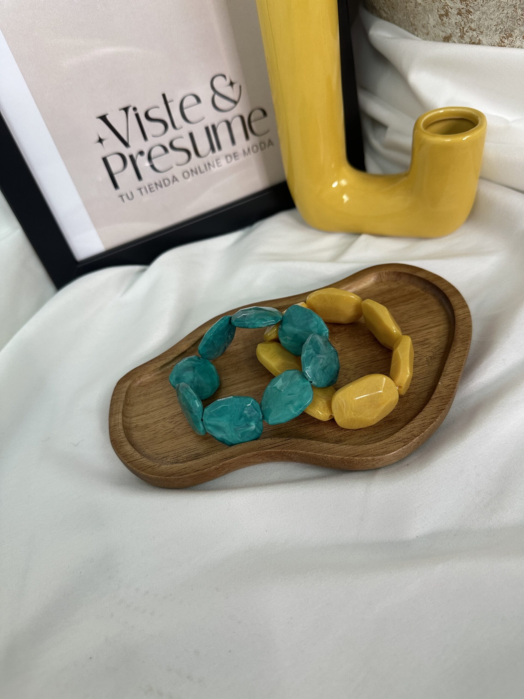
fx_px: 484
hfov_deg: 56.8
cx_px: 262
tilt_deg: -43.9
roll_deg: +14.2
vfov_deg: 71.6
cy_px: 350
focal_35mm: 24
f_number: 1.78
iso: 200
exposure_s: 1/100
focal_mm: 6.86
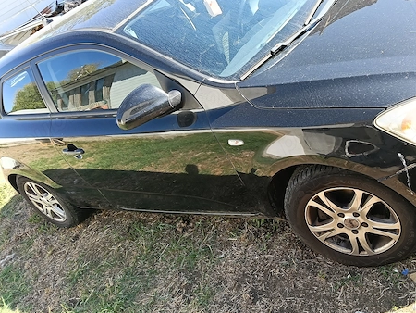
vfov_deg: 39.4
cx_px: 273
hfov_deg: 50.5
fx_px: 433
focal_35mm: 36
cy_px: 118
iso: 50
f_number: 1.8
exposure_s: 1/117
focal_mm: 3.98
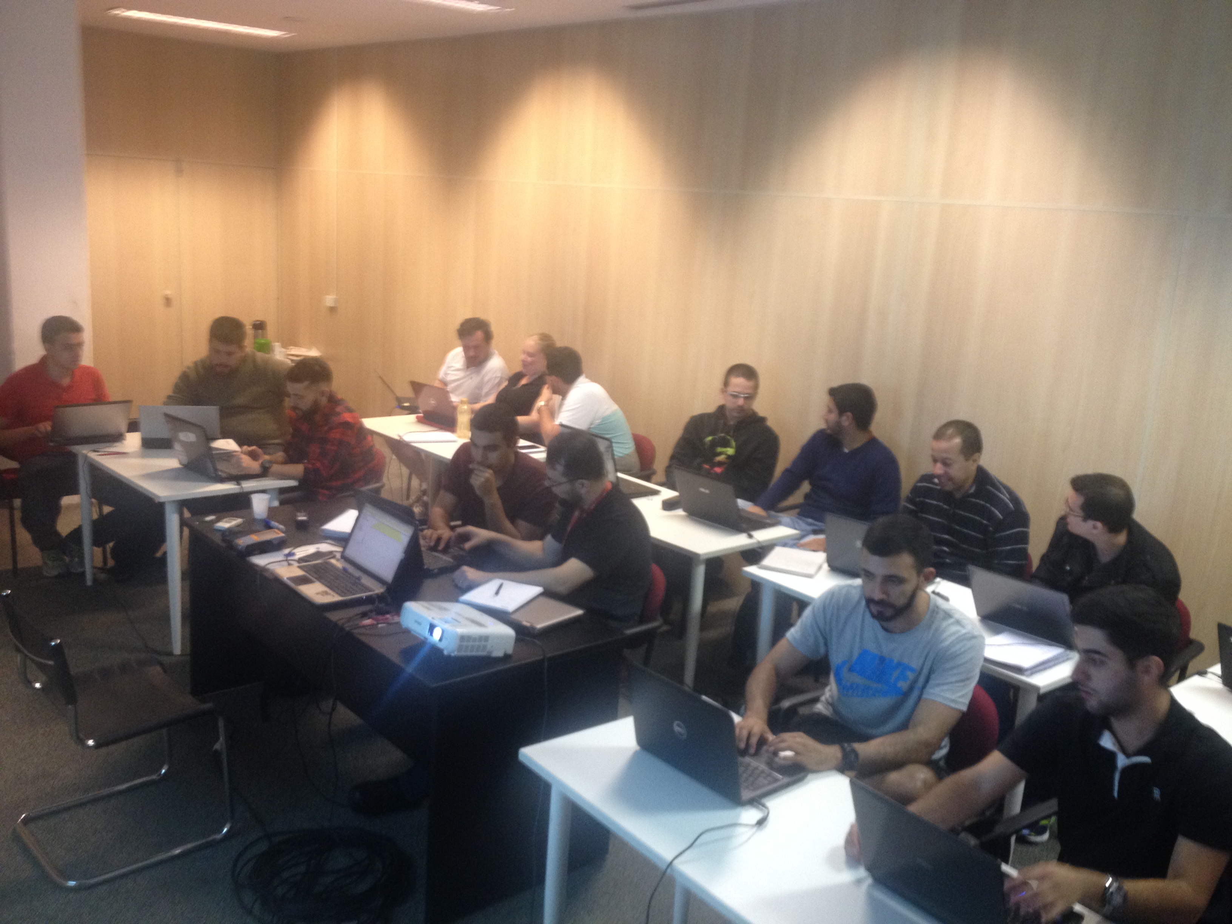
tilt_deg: -14.2
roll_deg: -2.6
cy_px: 462
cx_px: 616
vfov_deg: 40.7
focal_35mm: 35
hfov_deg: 52.6
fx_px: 1246
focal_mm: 4.28
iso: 160
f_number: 2.4
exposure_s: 1/20
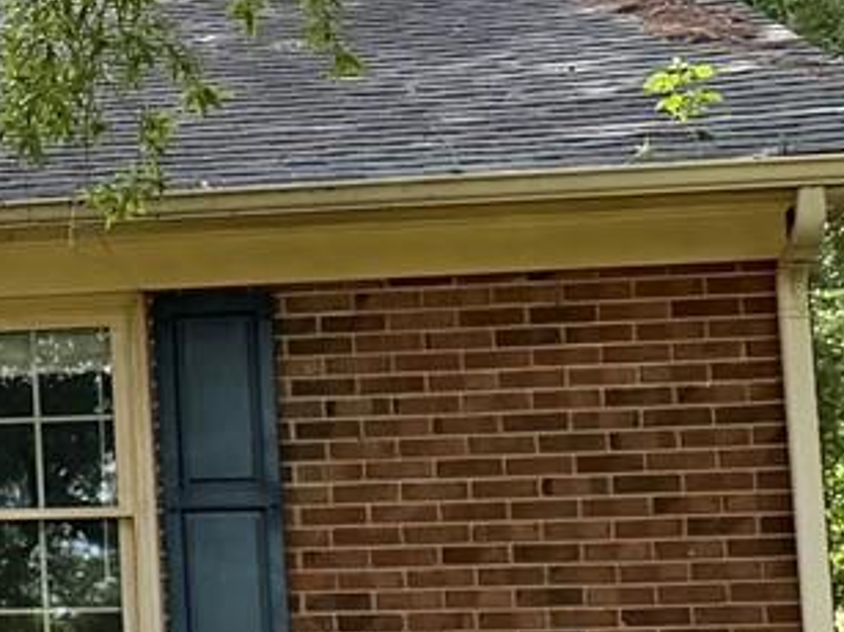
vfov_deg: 9.3
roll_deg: +0.3
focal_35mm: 160
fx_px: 3900
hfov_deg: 10.3
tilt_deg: +8.7
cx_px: -1336
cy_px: 431
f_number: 1.78
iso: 100
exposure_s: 1/1361
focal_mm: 6.76
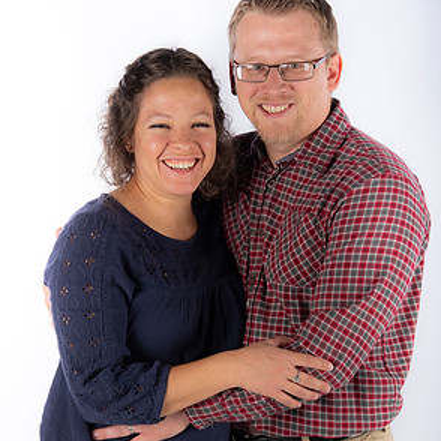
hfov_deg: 19.1
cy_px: 288
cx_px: 223
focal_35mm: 91
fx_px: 1312
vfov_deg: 19.0
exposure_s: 1/200
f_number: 5.6
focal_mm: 70
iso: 100
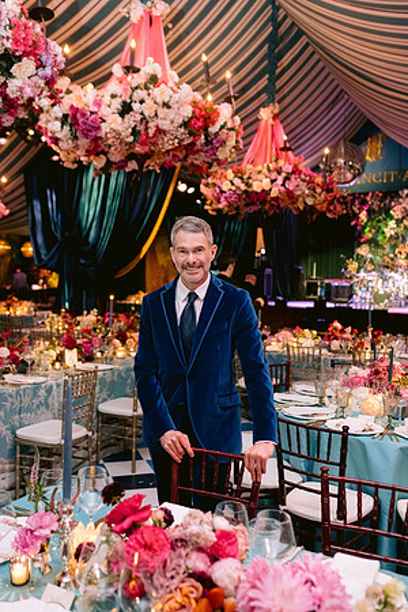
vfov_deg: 54.4
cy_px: 306
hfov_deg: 37.9
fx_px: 595
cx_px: 204
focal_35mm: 35
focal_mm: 35
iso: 3200
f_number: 2.8
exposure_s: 1/100
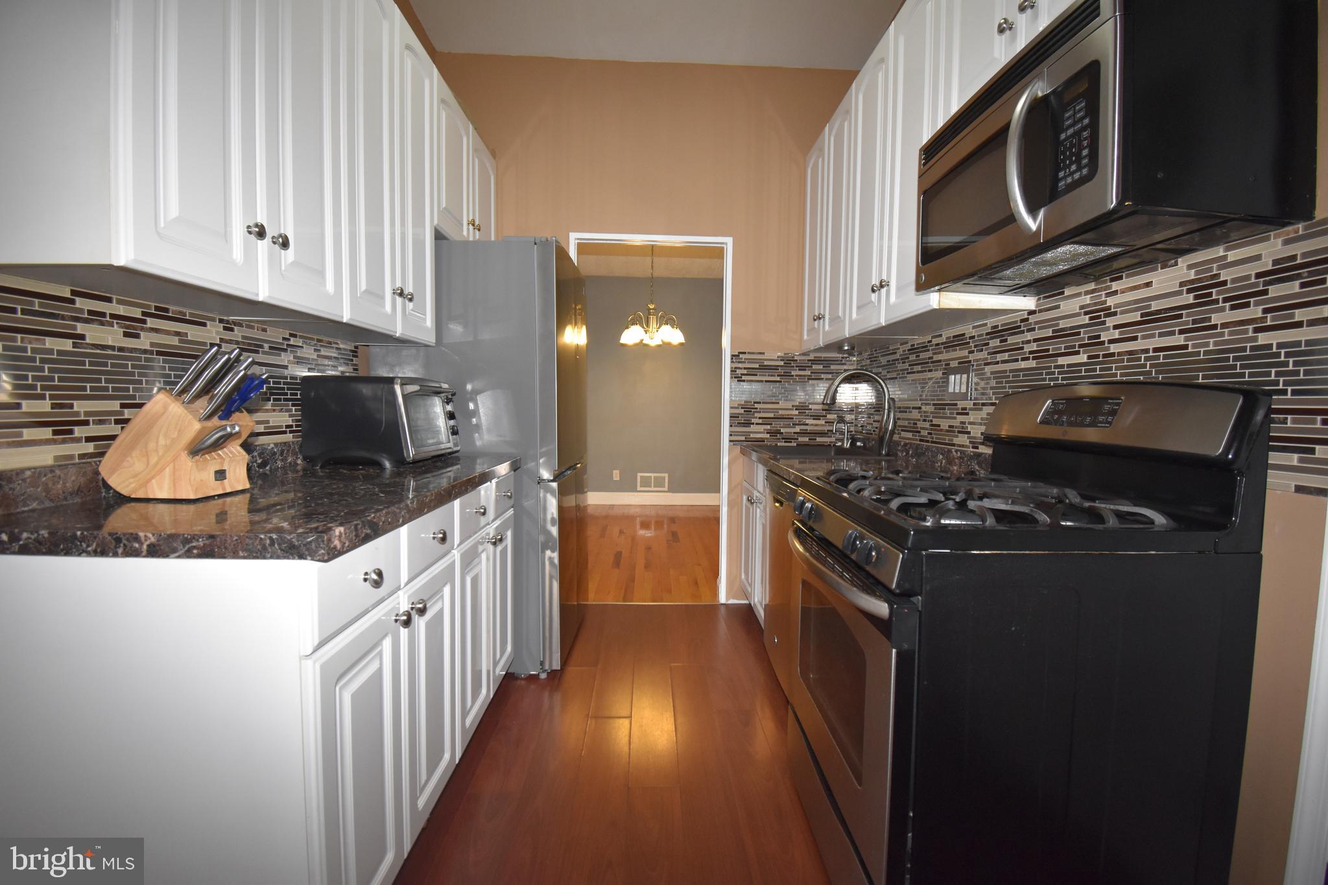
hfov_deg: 100.4
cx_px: 664
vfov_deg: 77.3
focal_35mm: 15
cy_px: 442
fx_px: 553
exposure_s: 1/125
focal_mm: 10
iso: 1600
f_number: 4.5
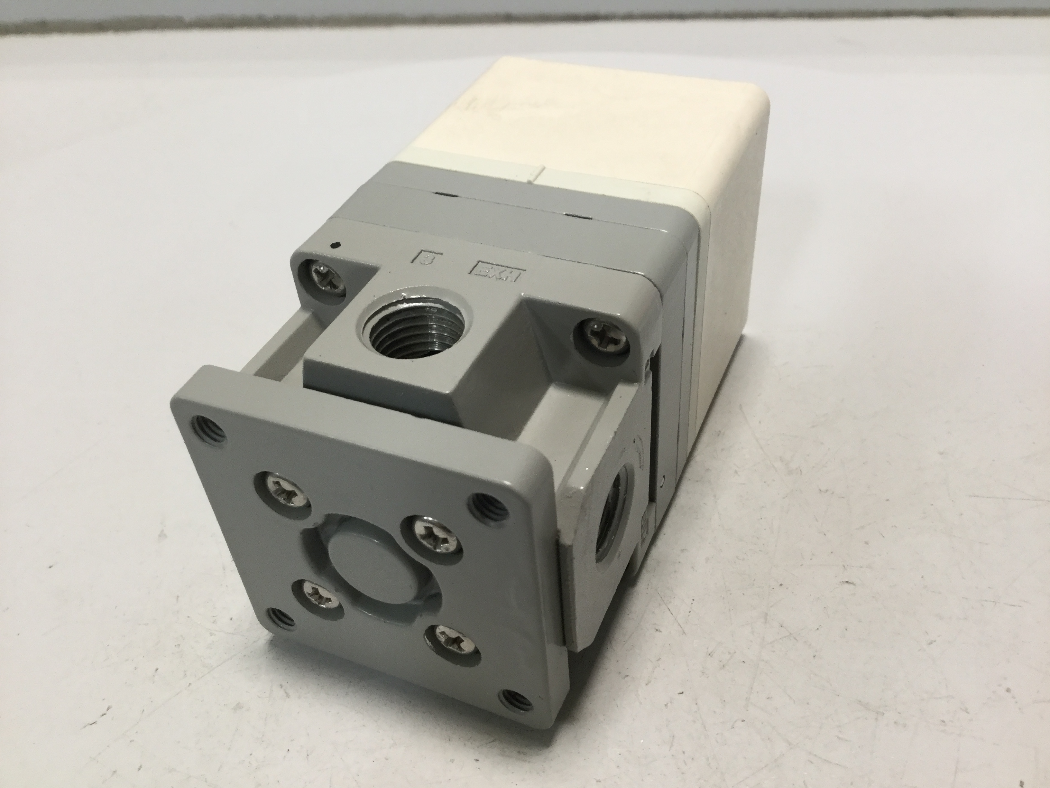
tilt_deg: -42.0
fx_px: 940
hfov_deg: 58.4
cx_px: 525
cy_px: 394
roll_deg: +6.3
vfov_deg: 45.4
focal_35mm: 31
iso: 50
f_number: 2.4
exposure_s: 1/30
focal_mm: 3.3
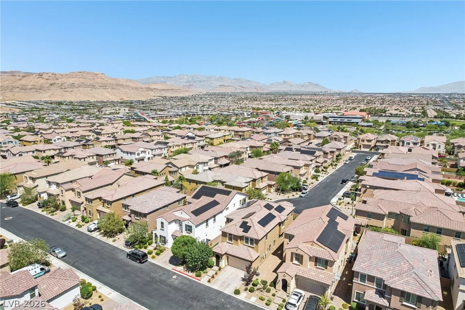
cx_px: 232
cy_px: 155
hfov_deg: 78.6
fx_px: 284
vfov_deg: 57.2
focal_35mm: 22
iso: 100
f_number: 2.8
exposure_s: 1/1600
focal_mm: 8.4
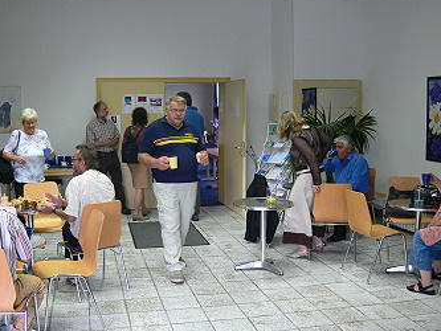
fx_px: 535
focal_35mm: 42
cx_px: 199
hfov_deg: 44.7
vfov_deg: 34.4
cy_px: 158
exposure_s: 1/30
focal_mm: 7.4
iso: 200
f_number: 2.8
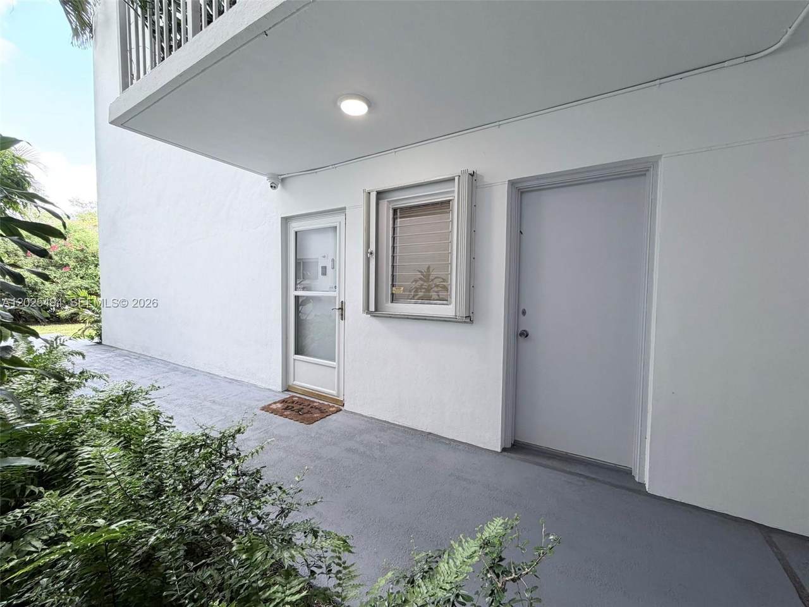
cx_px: 404
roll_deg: -0.6
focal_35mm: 14
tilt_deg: -2.8
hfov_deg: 102.1
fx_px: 327
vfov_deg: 85.7
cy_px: 304
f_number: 2.2
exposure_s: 1/120
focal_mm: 2.22
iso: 80
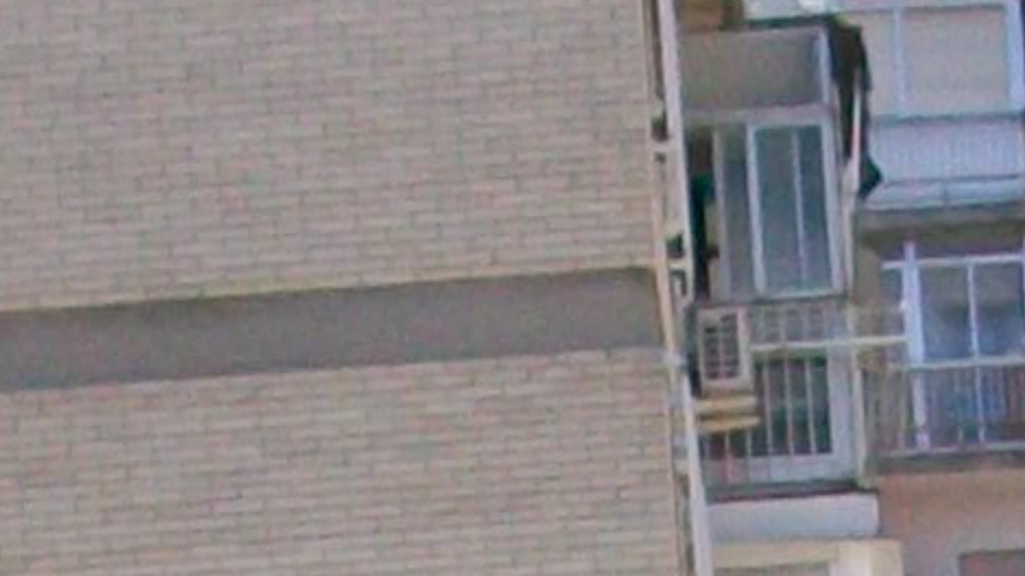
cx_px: 1226
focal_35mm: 272
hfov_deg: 7.9
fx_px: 7390
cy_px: 2219
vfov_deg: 4.2
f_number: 2.8
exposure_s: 1/640
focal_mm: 5.7
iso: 64
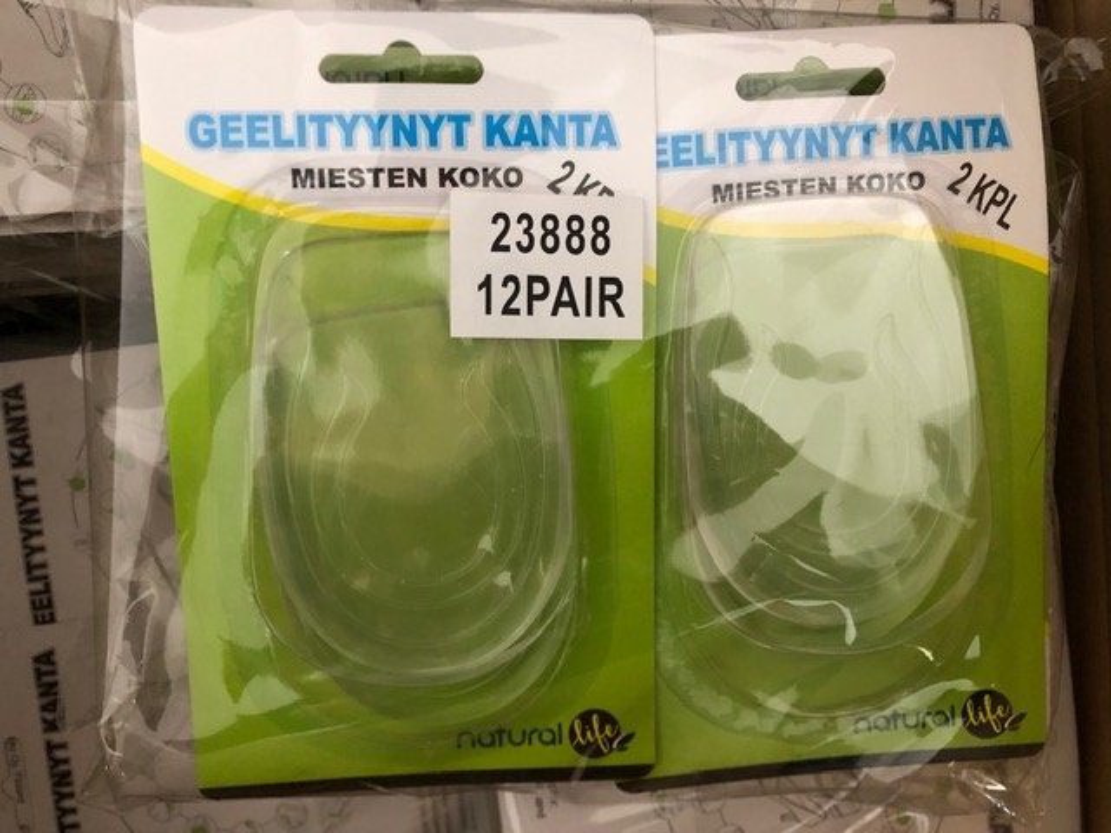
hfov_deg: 63.4
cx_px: 556
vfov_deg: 49.7
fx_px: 899
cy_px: 416
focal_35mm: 28
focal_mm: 3.99
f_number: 1.8
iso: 100
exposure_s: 1/15
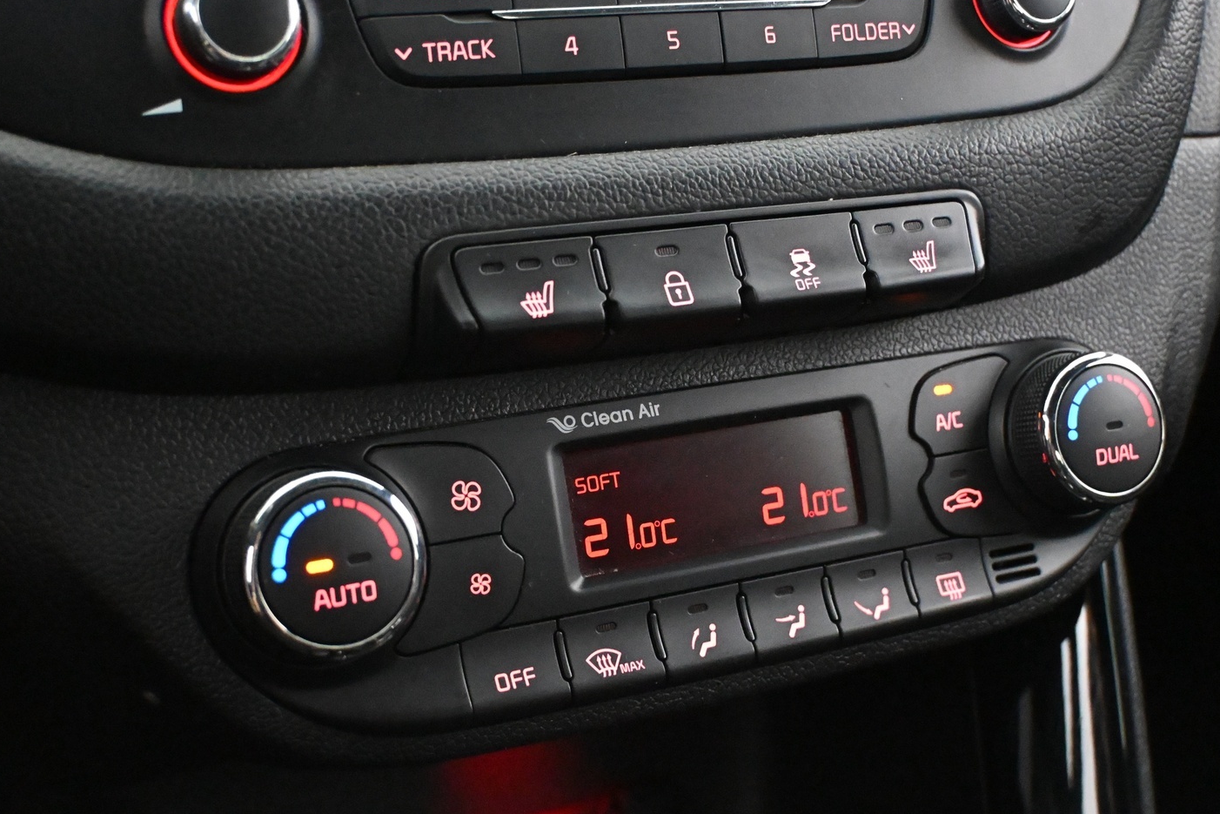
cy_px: 434
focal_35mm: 52
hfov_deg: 38.2
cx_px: 637
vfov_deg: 26.0
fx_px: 1762
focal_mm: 30
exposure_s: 1/40
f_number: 4.8
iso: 12800
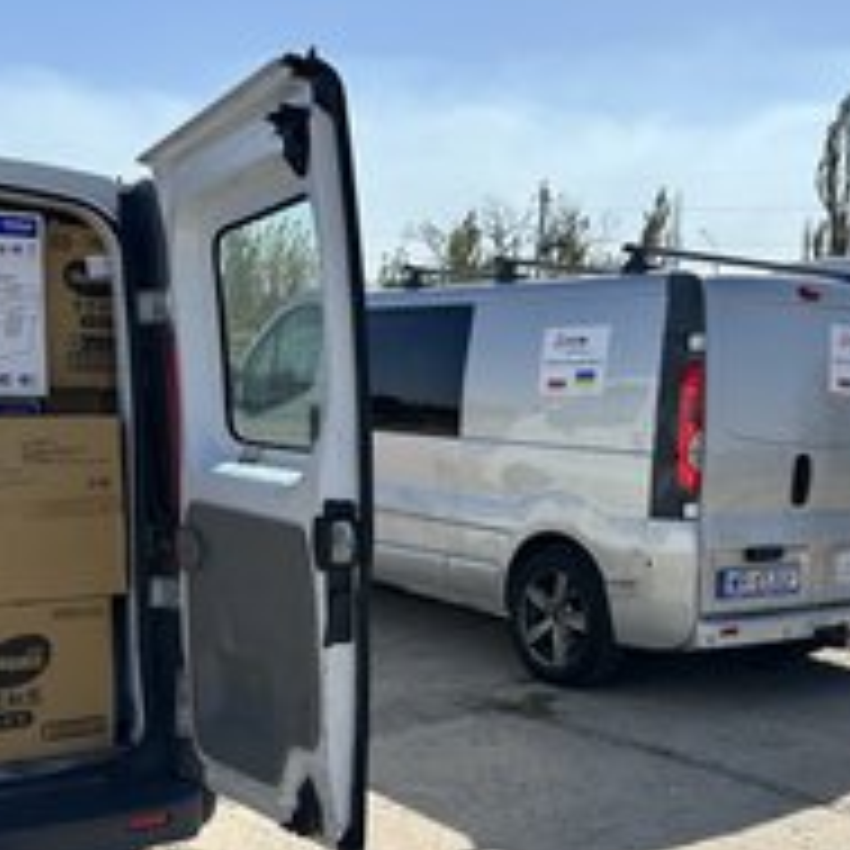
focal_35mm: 45
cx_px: 454
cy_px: 594
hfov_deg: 37.5
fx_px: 1250
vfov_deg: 37.0
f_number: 1.78
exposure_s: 1/5525
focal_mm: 6.86
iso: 80
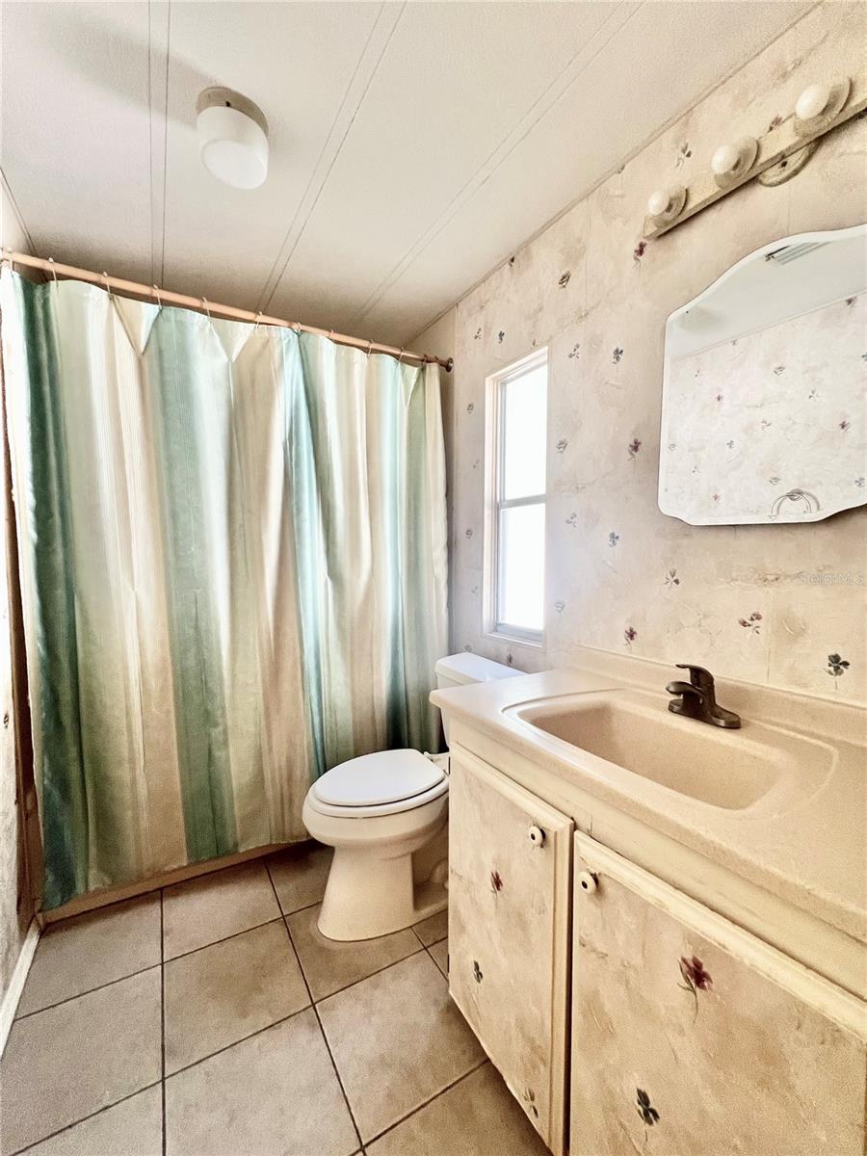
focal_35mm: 13
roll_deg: -0.7
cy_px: 578
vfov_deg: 106.2
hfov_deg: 89.9
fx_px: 434
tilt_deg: -2.7
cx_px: 434
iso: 160
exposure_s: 1/99
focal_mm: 1.57
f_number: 1.8
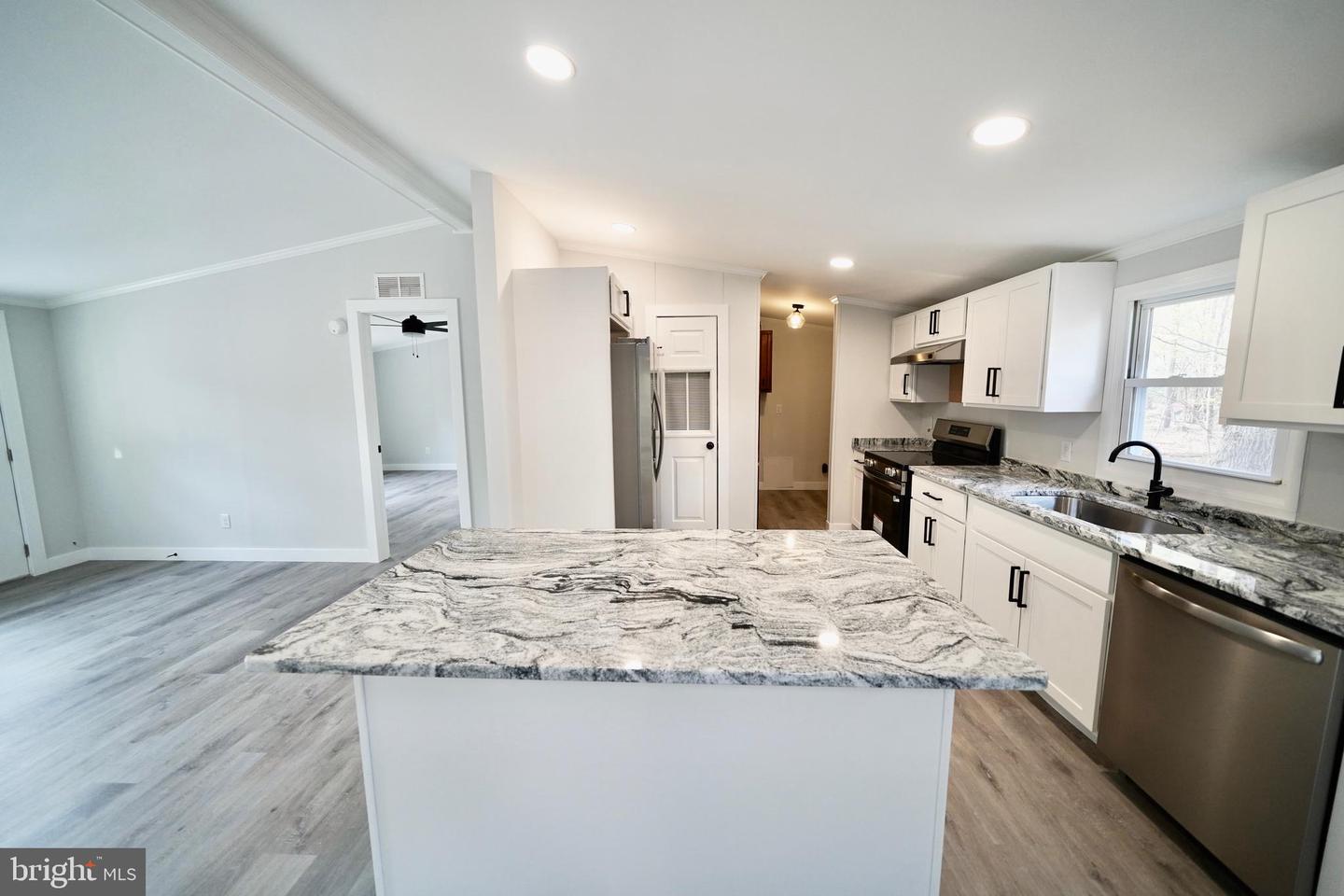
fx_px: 448
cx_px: 672
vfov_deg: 90.0
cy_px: 448
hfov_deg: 112.6
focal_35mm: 12
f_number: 4
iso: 800
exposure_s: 1/160
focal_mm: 12
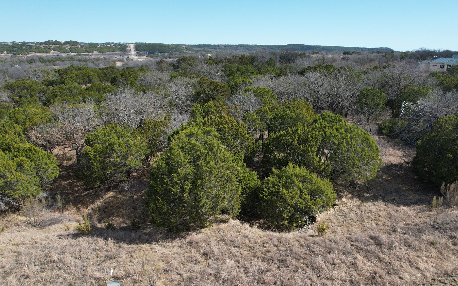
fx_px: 337
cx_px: 268
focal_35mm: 27
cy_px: 182
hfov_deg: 67.9
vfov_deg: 45.5
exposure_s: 1/1250
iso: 100
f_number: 2.8
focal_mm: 8.38
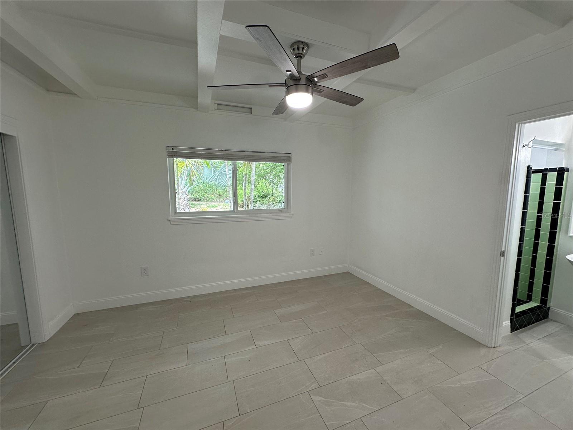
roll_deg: +0.6
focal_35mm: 14
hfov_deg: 102.1
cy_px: 215
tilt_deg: -6.2
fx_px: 232
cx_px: 286
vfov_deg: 85.7
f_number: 2.2
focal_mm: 2.22
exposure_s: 1/120
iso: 100
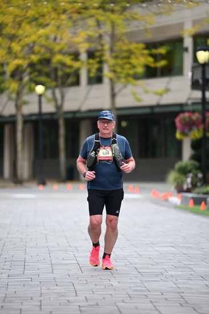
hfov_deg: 6.9
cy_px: 157
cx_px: 104
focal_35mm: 200
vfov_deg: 10.3
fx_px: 1740
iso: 640
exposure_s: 1/2500
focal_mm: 200
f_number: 2.8
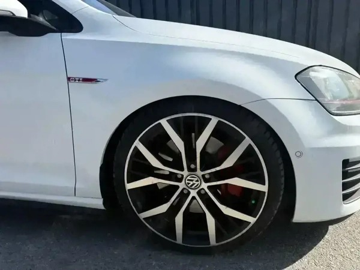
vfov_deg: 56.8
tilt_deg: -13.9
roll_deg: +2.4
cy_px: 135
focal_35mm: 24
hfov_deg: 71.6
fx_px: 250
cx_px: 180
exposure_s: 1/2907
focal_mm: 6.76
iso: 80
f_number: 1.78
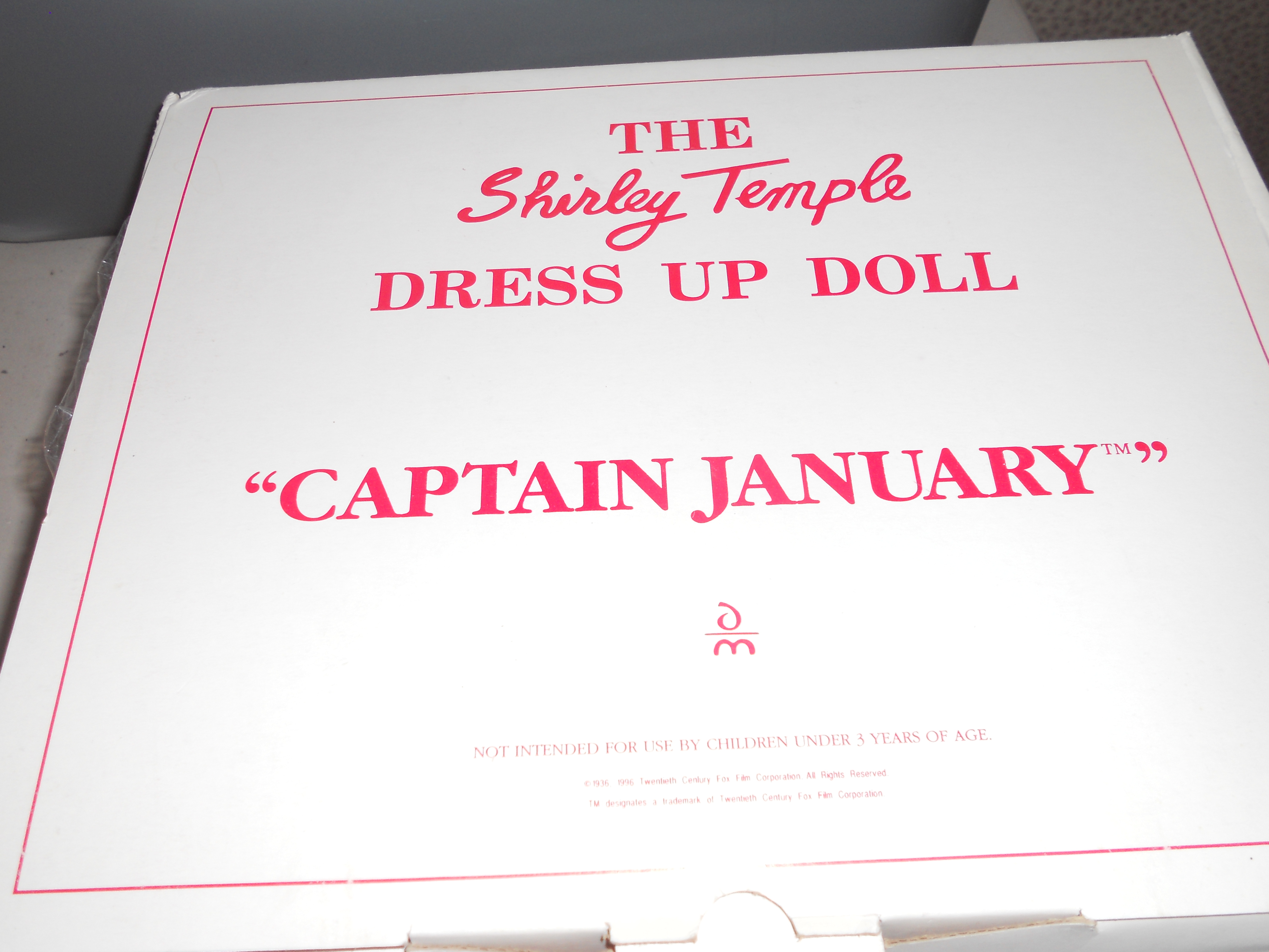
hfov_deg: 56.8
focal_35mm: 32
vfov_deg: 44.2
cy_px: 476
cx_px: 634
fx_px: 1173
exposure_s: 1/25
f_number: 3.5
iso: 80
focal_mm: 5.8
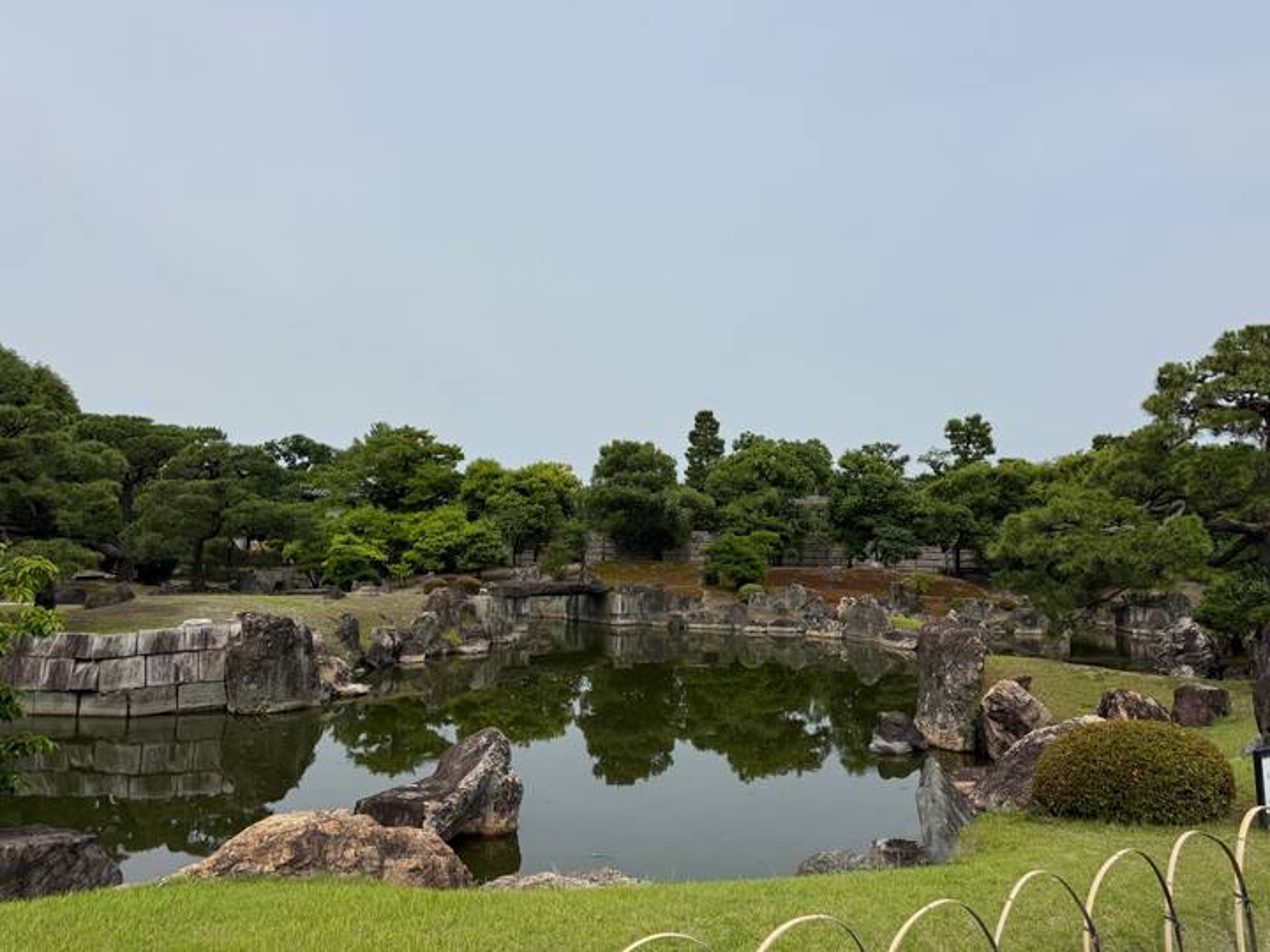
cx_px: 635
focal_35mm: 24
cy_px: 476
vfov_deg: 56.8
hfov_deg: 71.6
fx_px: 881
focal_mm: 6.76
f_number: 1.78
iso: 80
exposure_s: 1/8130
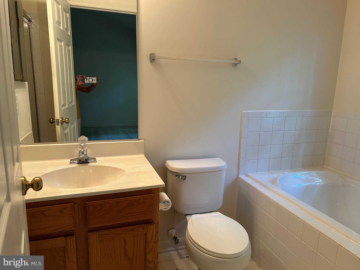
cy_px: 135
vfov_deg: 53.1
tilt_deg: -12.8
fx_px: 270
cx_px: 180
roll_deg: -0.7
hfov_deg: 67.3
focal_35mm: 26
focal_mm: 5.7
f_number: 1.5
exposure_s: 1/60
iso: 160
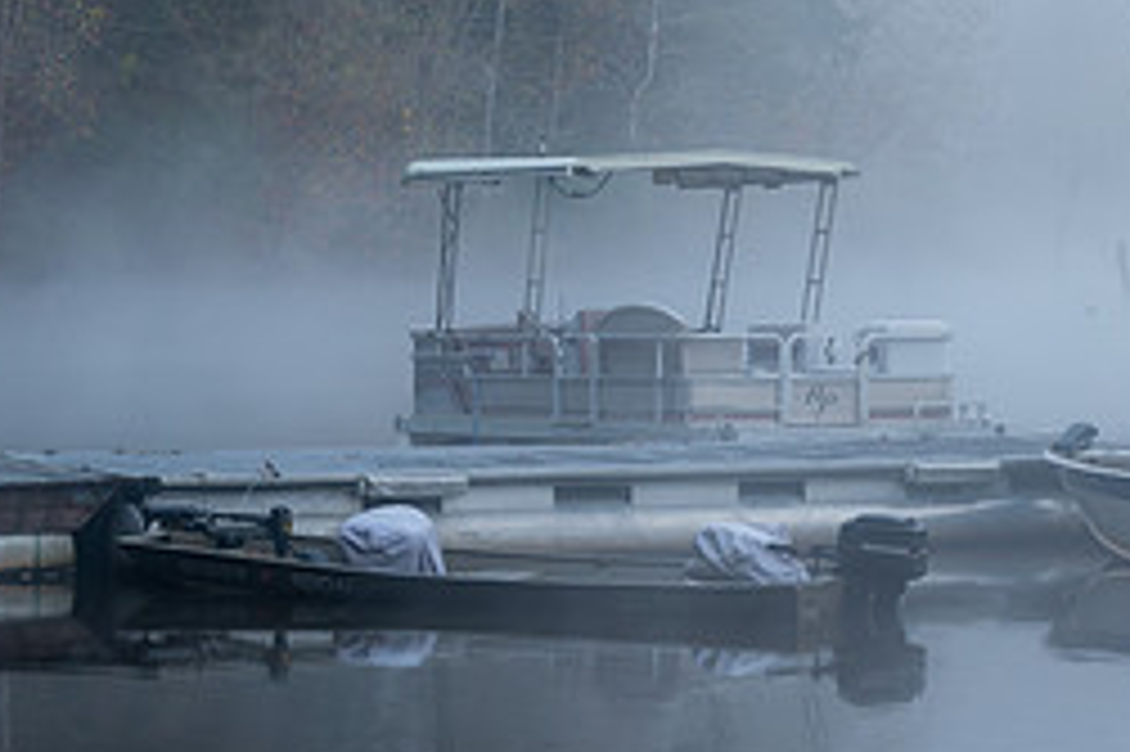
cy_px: 108
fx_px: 4329
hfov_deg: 14.7
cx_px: 1095
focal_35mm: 138
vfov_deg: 9.9
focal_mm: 58
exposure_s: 1/3
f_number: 11
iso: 100
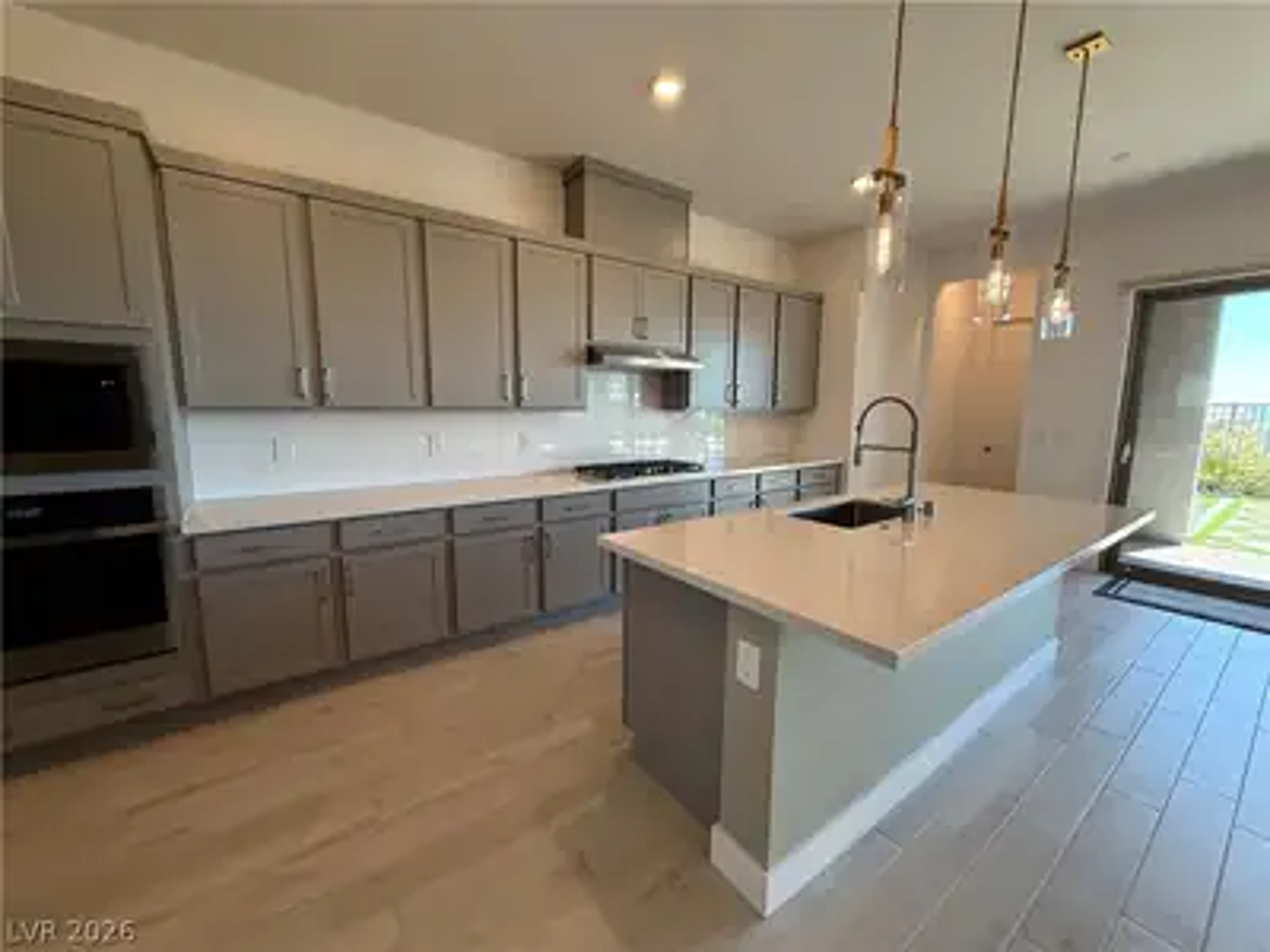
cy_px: 476
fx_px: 514
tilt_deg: -7.6
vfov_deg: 85.7
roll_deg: -0.8
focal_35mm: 14
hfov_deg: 102.1
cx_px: 635
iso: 160
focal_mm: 2.22
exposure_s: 1/120
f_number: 2.2
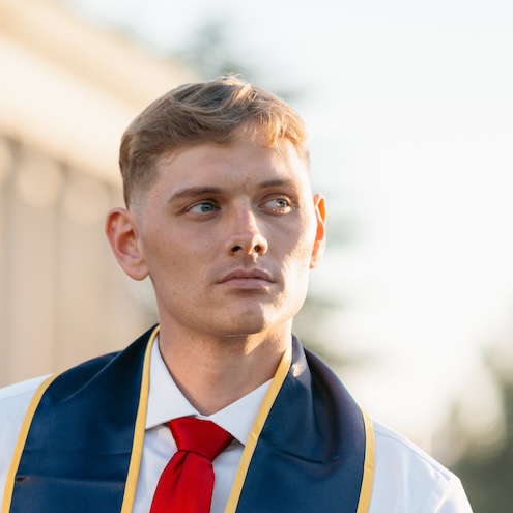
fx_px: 2934
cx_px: 198
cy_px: 589
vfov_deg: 9.9
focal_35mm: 175
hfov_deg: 10.0
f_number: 2
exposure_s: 1/2000
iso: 100
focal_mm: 85
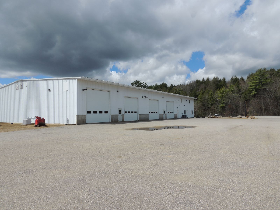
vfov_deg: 56.8
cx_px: 140
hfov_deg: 71.6
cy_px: 105
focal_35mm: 24
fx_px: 194
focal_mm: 4.3
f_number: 4.2
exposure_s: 1/1250
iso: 100
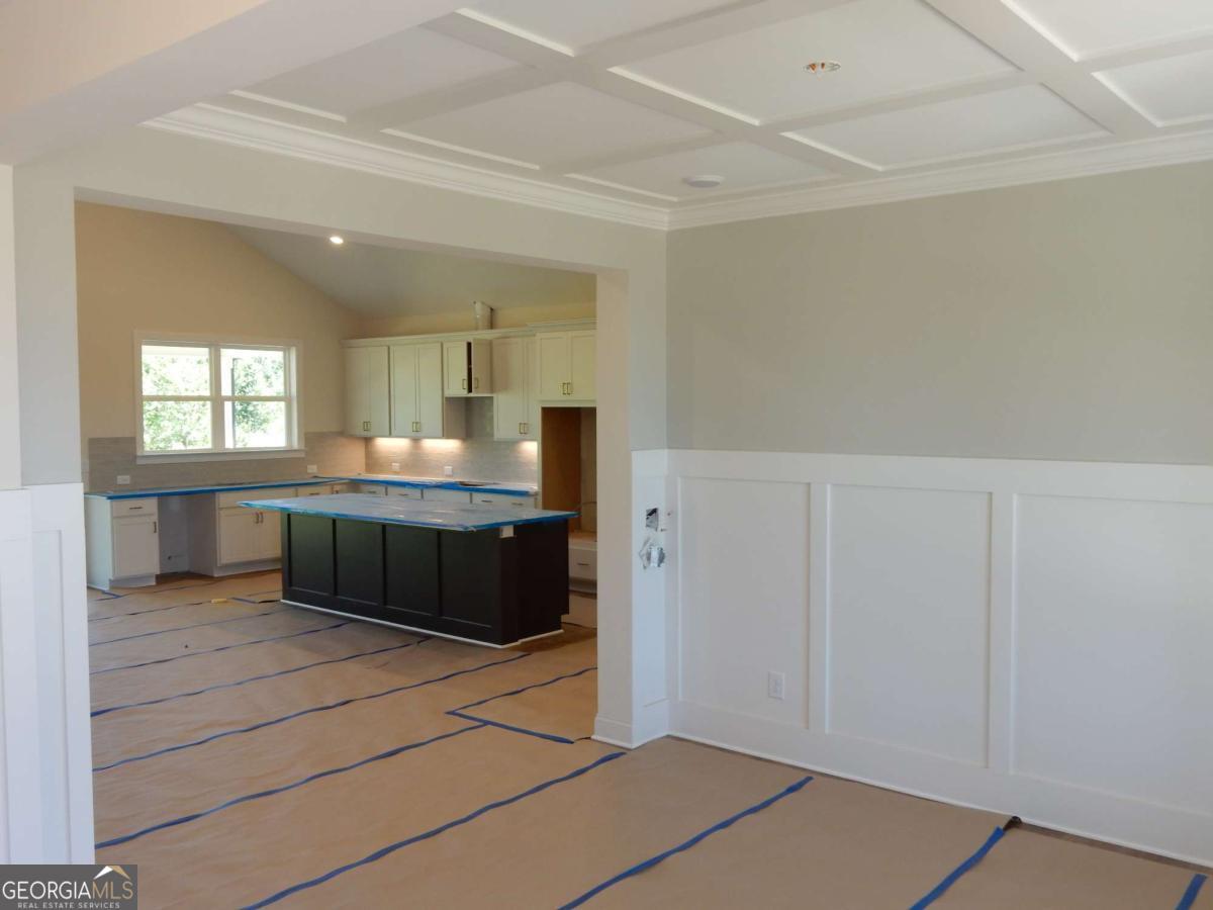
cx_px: 606
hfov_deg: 60.0
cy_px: 455
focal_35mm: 30
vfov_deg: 46.8
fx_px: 1051
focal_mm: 5.4
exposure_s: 1/40
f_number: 4
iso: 125
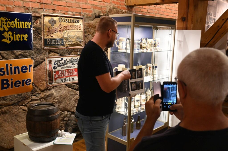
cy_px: 76
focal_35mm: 37
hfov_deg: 51.9
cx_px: 114
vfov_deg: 35.9
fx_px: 234
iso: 5000
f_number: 7.1
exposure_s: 1/160
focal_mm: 37
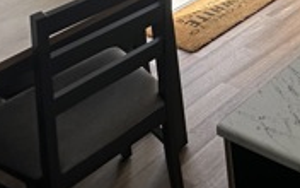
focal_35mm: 59
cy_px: -192
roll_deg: -1.5
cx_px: 518
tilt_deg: -9.9
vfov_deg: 16.5
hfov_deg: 22.7
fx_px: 482
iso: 40
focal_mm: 2.22
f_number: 2.2
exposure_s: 1/327
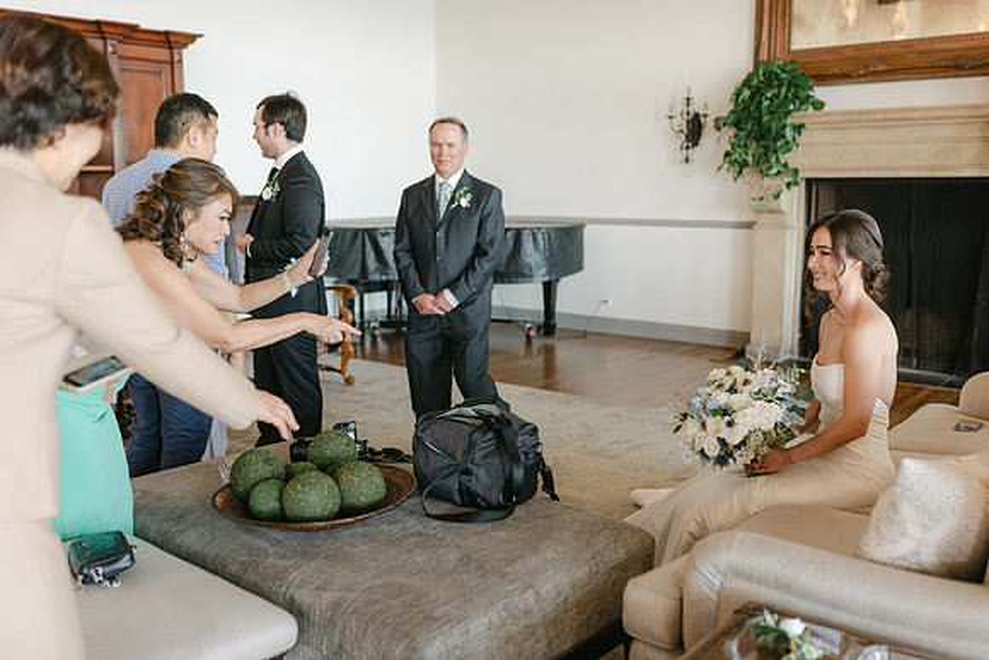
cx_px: 494
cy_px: 330
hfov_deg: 54.4
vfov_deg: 37.9
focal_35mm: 35
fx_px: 962
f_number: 2
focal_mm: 35
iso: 220
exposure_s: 1/125
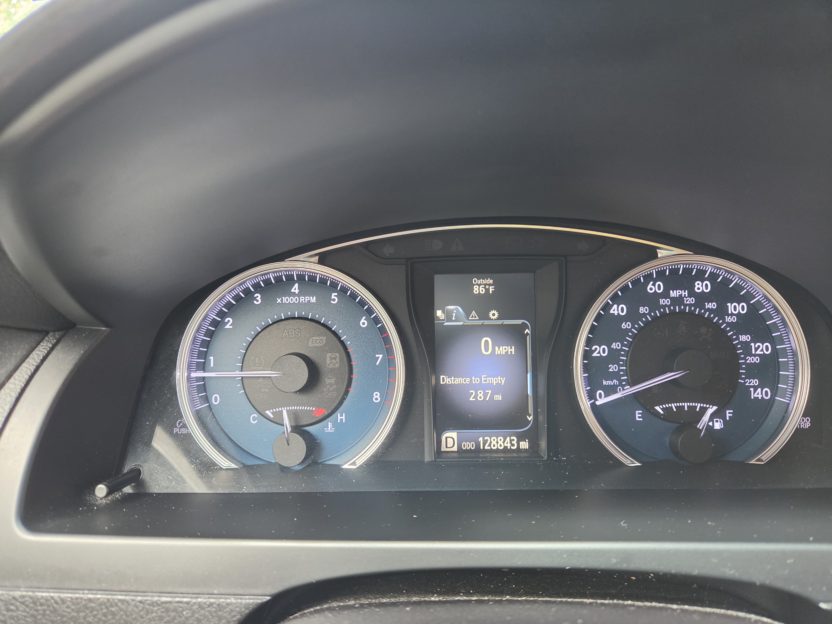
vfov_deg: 58.9
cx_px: 416
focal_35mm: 23
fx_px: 553
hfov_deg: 73.9
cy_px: 312
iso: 400
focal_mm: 5.4
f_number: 1.8
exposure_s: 1/120
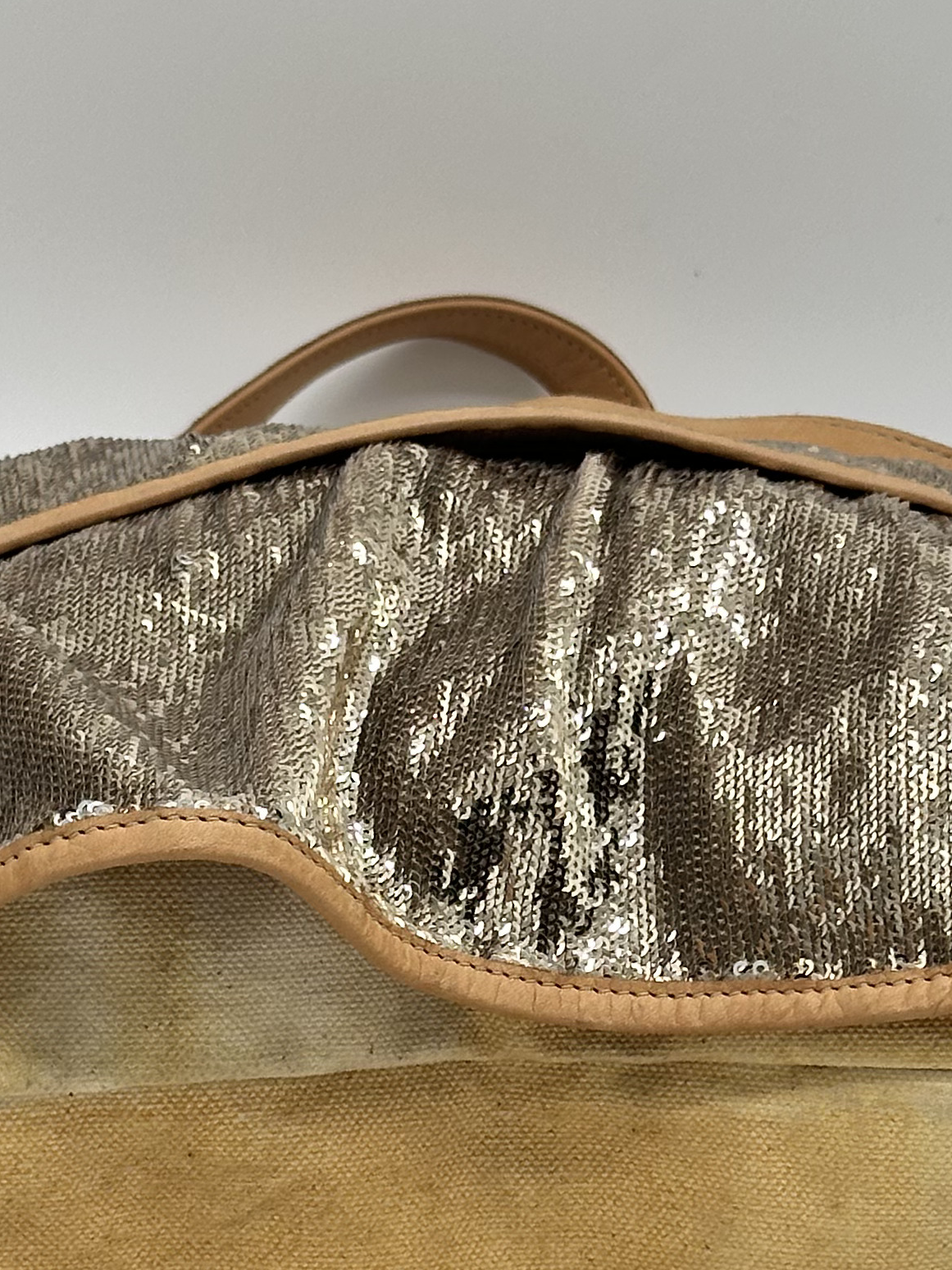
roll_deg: -4.3
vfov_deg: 15.7
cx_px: 425
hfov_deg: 11.9
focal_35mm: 125
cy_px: 1000
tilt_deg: -25.4
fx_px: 4584
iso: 64
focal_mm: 6.86
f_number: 1.78
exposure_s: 1/608
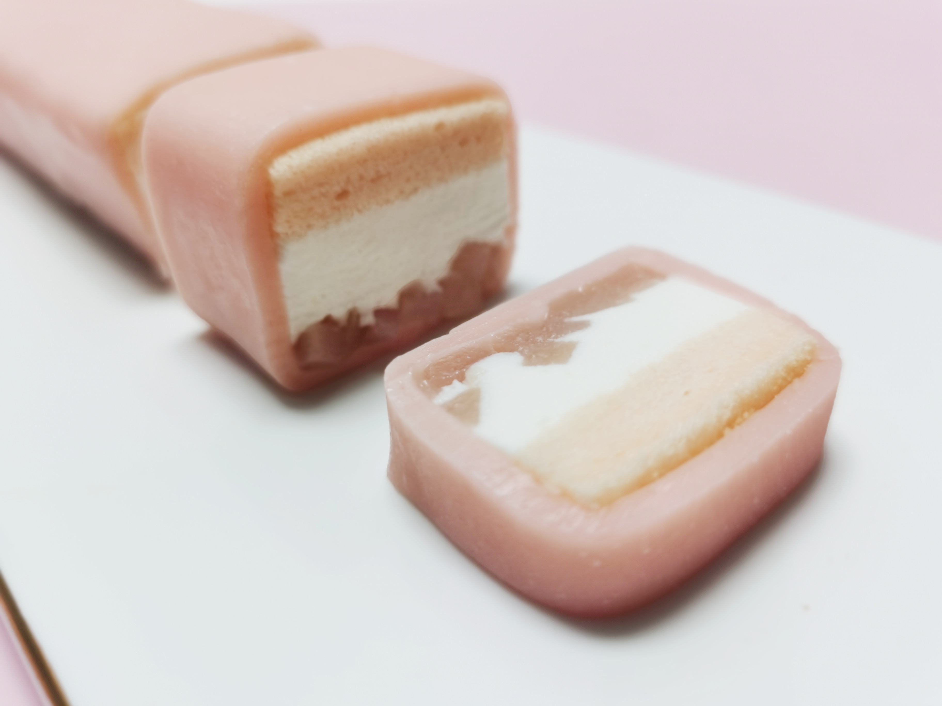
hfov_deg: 65.3
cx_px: 471
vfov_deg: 51.4
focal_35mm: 27
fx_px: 735
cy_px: 353
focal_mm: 5.56
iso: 50
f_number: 2.8
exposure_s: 1/113
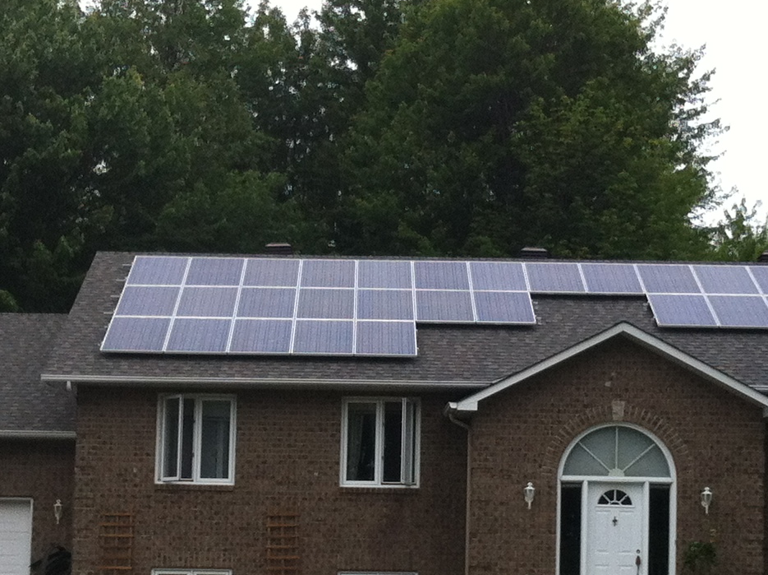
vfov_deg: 15.2
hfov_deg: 20.2
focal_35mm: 97
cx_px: 342
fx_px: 2150
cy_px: 417
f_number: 2.8
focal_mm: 3.85
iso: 100
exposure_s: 1/120
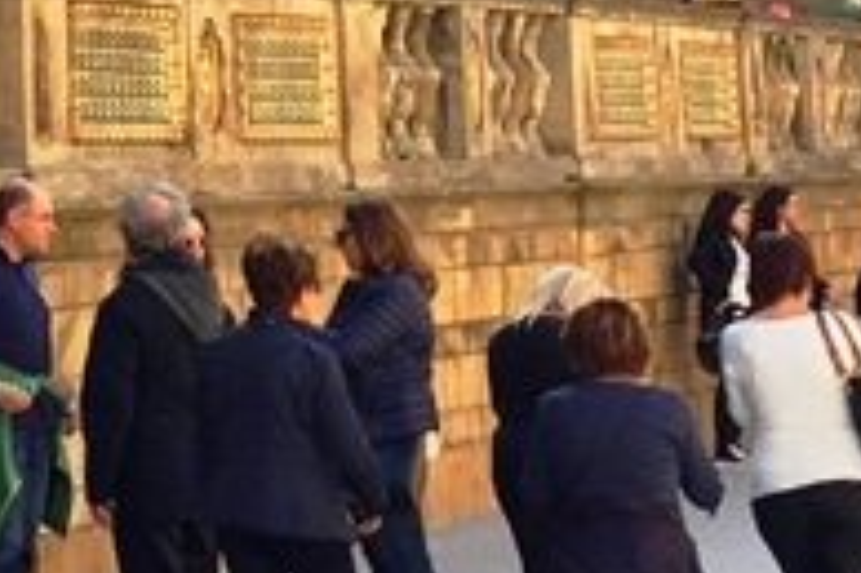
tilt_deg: +8.0
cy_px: -160
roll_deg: +0.6
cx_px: -577
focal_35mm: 159
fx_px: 3799
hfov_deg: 12.1
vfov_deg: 8.5
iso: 32
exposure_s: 1/434
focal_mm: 4.15
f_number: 2.2
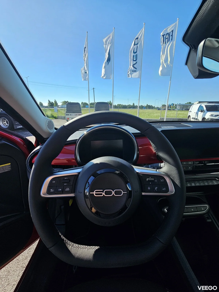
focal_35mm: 13
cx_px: 110
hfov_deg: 89.9
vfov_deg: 106.2
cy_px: 146
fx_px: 110
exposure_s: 1/777
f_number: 2.2
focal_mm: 2.2
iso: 50
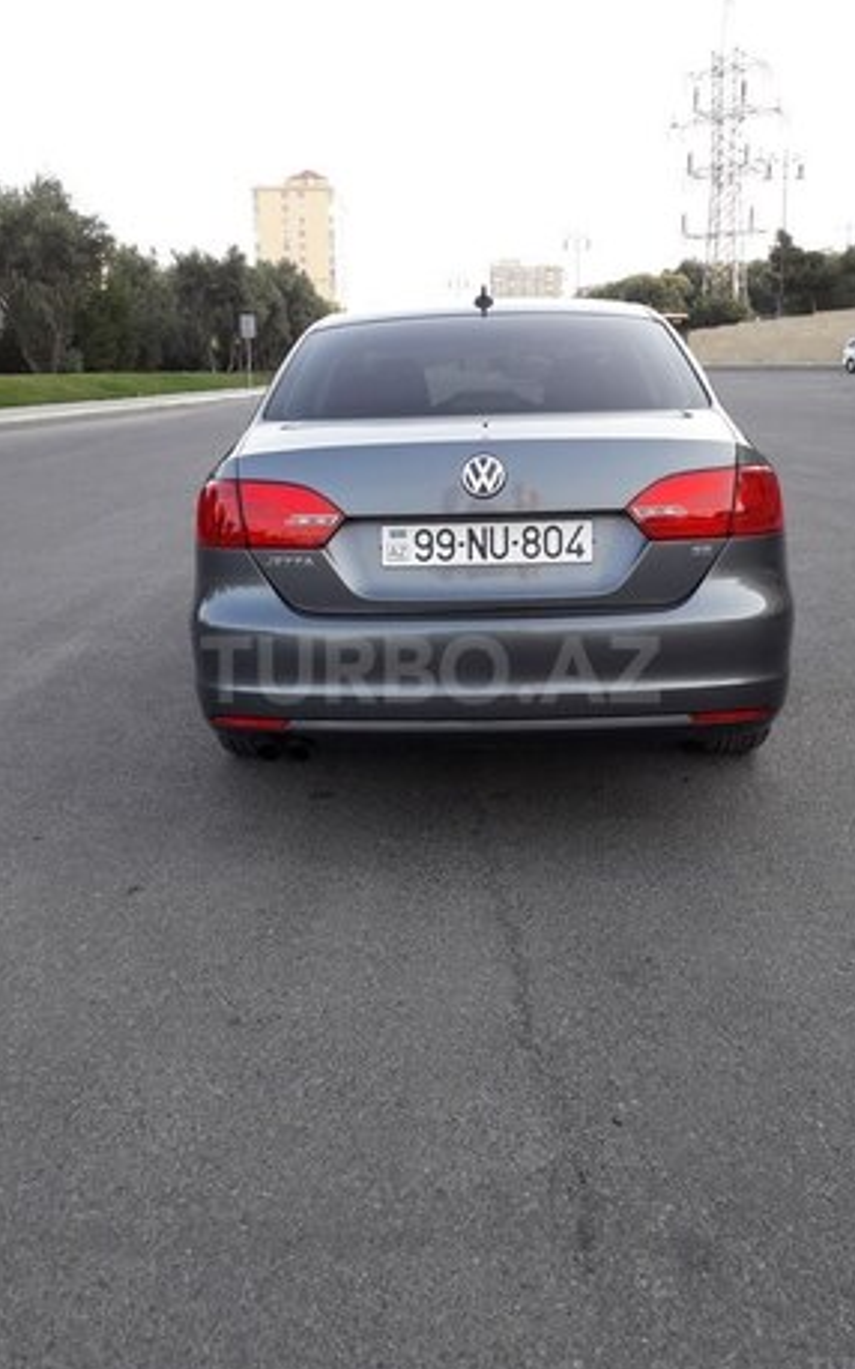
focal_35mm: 31
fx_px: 1156
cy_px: 670
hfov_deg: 40.6
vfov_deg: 61.2
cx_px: 430
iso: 40
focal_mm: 3.6
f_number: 1.9
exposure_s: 1/189
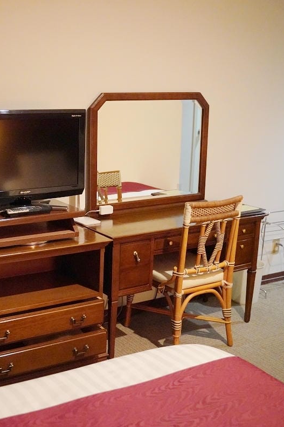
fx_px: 521
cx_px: 45
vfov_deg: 44.5
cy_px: 213
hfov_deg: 29.6
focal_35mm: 44
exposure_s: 1/160
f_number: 2.8
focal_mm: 29
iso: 12800
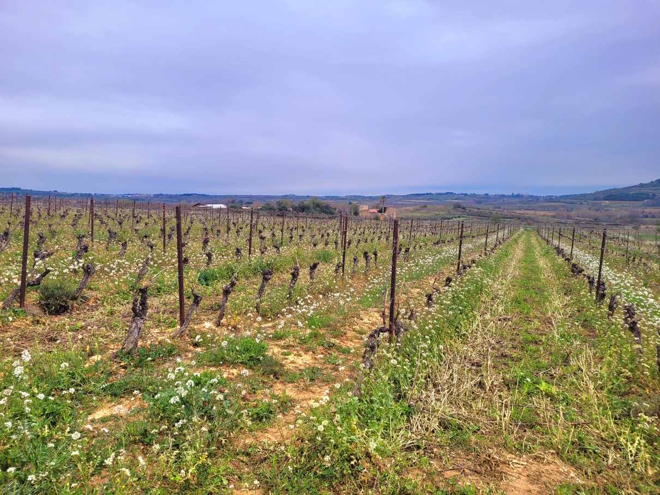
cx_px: 330
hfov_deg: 67.3
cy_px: 248
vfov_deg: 53.0
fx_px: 496
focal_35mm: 26
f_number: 1.8
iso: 40
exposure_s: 1/2000
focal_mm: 5.4
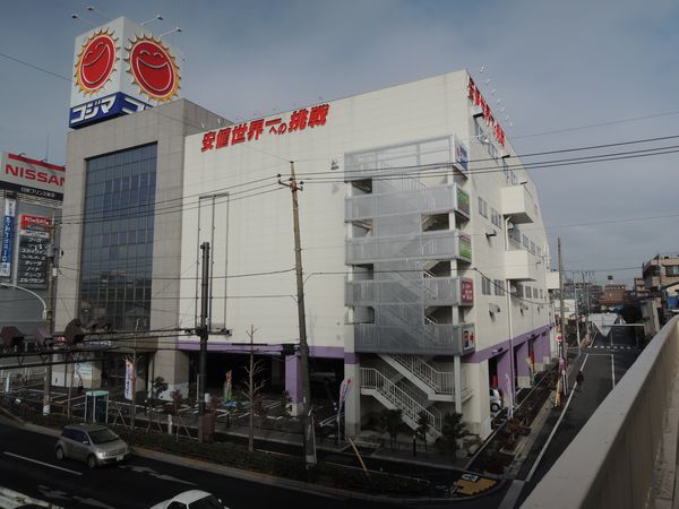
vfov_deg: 56.8
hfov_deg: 71.6
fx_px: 471
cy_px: 254
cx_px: 340
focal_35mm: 24
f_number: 4
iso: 100
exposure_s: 1/1600
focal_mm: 4.3
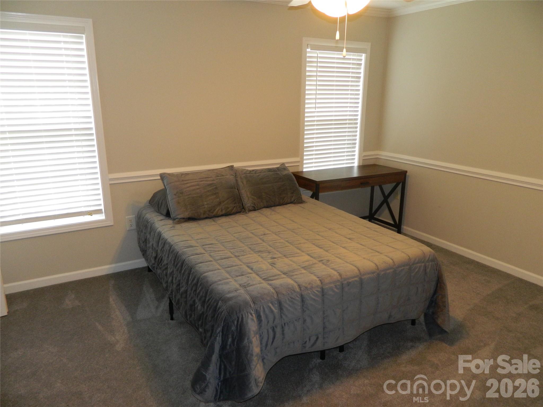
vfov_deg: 54.9
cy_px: 204
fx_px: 392
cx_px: 272
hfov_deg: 69.4
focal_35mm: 25
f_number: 3.1
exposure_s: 1/30
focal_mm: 4.5
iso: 200
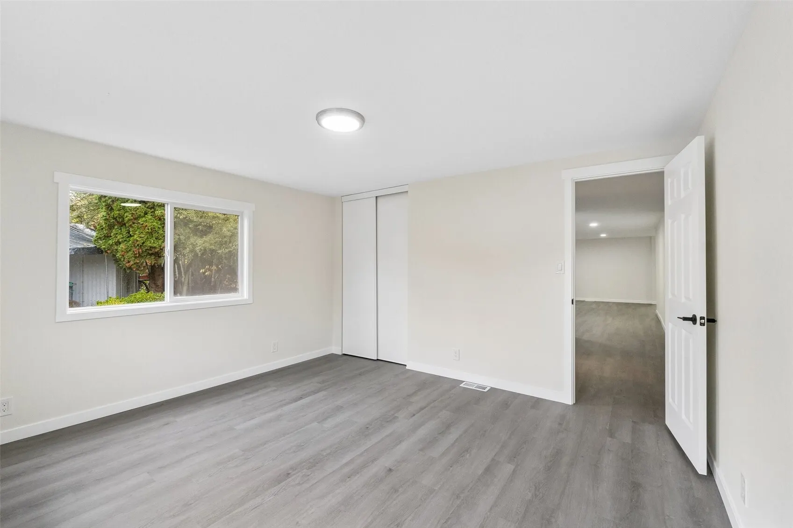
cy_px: 264
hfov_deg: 100.4
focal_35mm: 15
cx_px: 396
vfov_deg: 77.3
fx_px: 330
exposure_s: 1/30
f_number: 8
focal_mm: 10
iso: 800
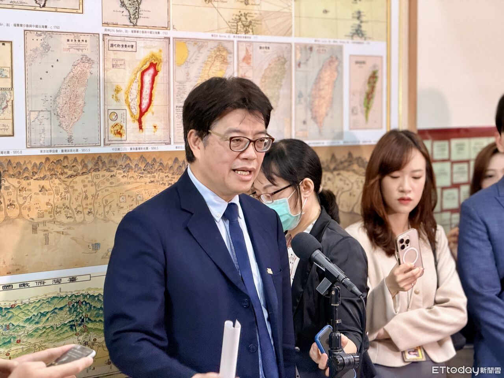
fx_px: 1456
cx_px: 252
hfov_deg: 19.6
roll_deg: +0.1
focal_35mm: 100
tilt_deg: -3.8
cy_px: 189
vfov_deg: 14.8
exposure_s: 1/40
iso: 500
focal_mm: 16.89
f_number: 2.8
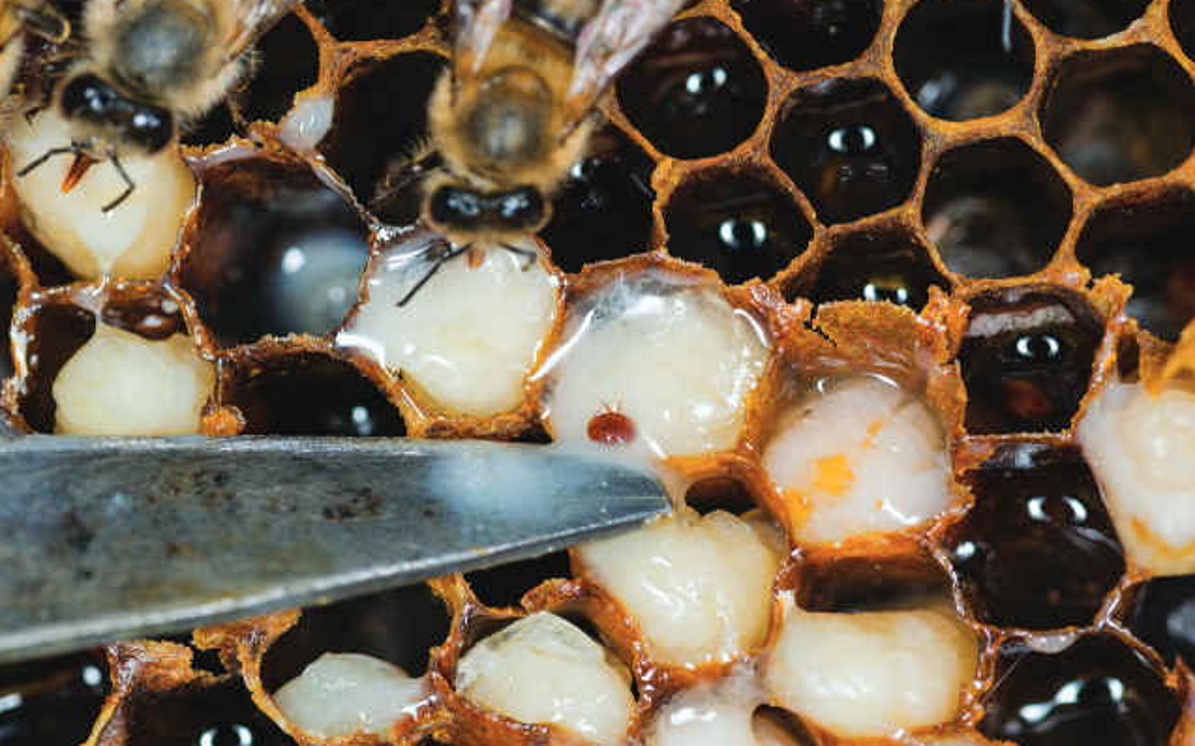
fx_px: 3647
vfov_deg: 11.7
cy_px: 395
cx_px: 578
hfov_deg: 18.6
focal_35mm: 112
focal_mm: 100
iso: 200
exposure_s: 1/200
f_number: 16
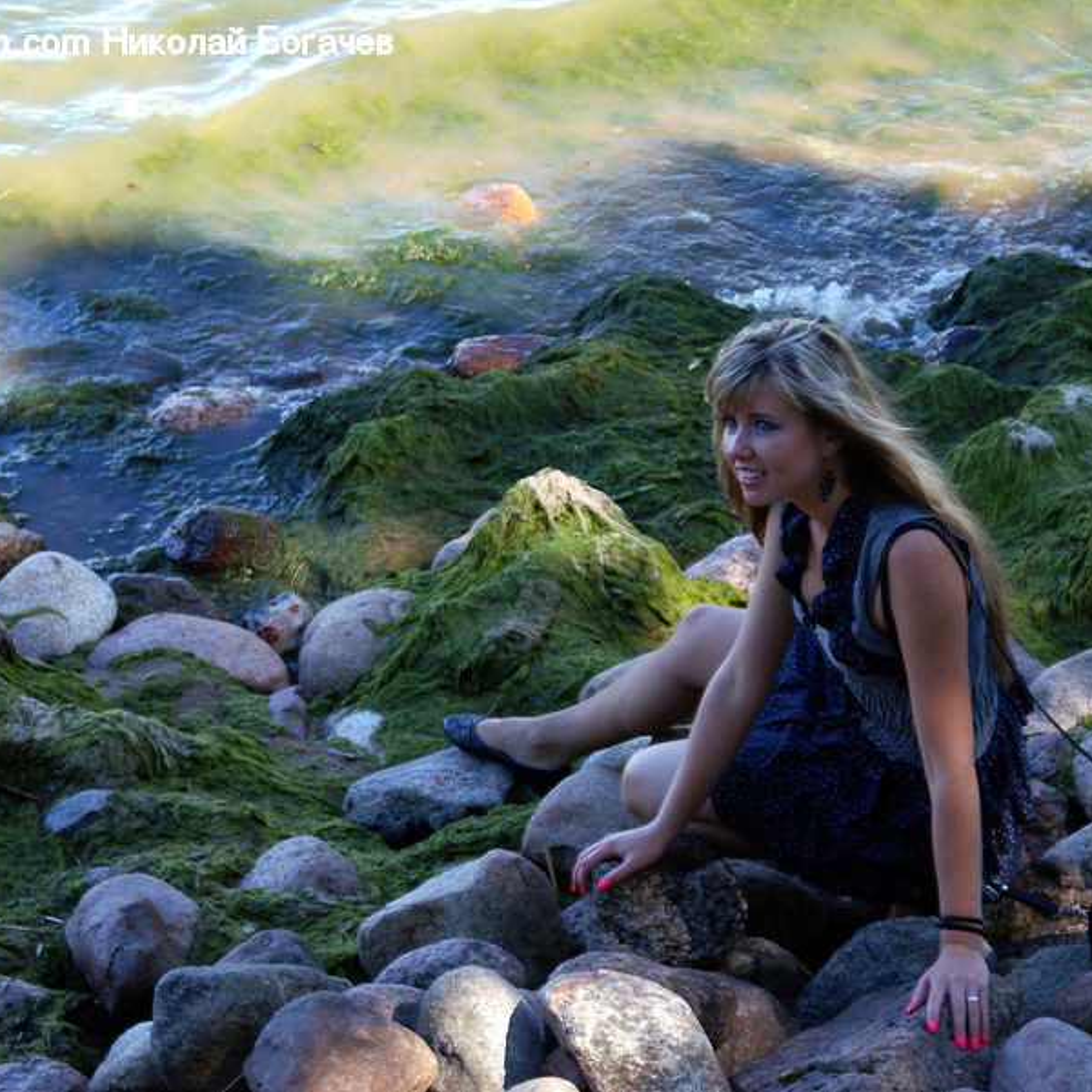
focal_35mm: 134
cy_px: 546
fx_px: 4783
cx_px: 448
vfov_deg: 13.0
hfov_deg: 13.0
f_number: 5.6
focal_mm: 70
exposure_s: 1/80
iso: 400
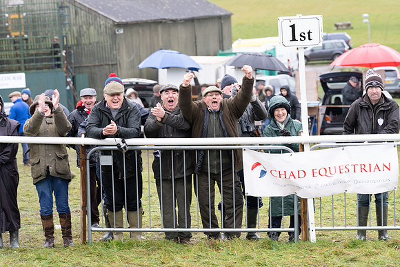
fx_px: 1500
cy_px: 134
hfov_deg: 15.2
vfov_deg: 10.2
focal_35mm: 135
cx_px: 200
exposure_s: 1/80
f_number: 5
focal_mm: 135
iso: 2000
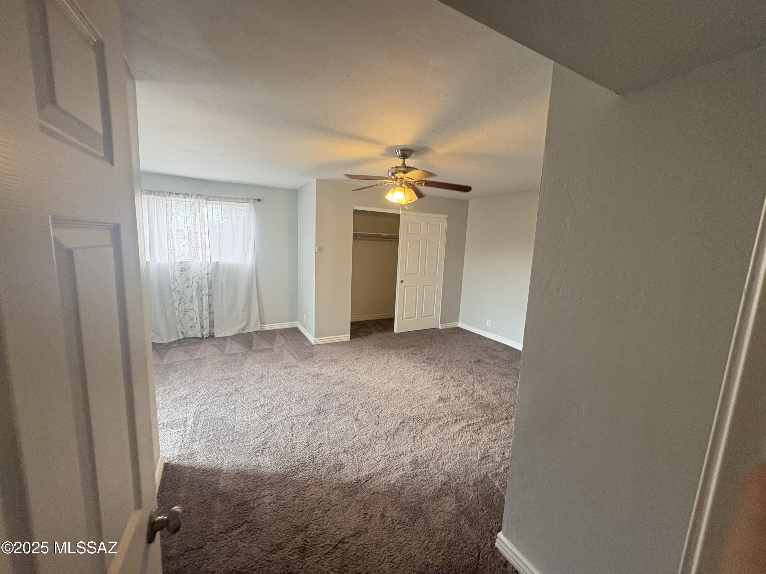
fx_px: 310
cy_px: 287
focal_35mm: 14
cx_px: 383
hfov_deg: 102.1
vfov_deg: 85.7
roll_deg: -2.2
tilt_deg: -9.3
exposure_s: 1/60
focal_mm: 2.22
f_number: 2.2
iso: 250
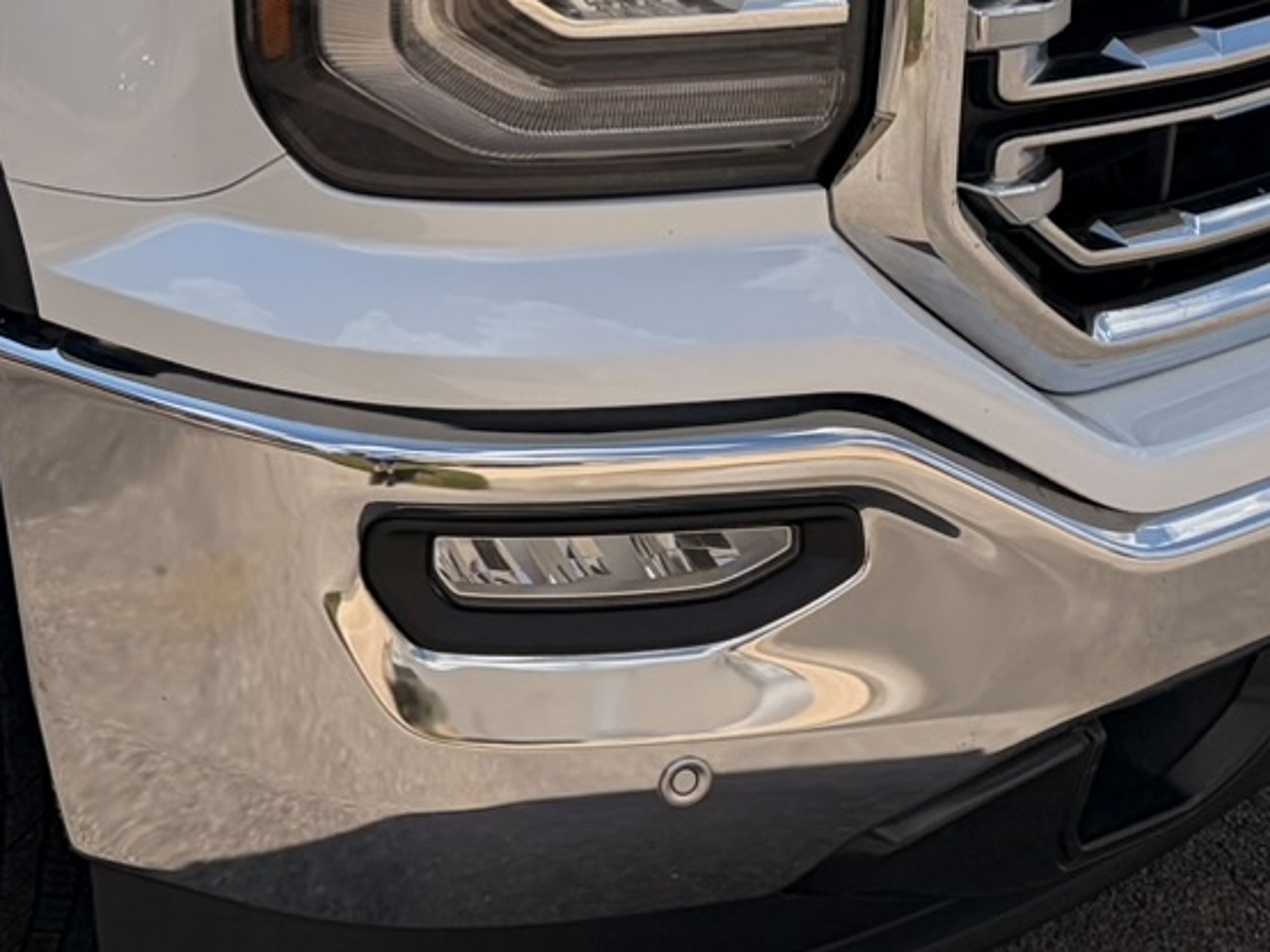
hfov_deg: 19.3
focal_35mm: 96
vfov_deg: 14.6
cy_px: -362
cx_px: -245
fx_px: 3521
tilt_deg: -9.7
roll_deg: +0.7
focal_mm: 5.96
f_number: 1.6
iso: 50
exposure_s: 1/7813
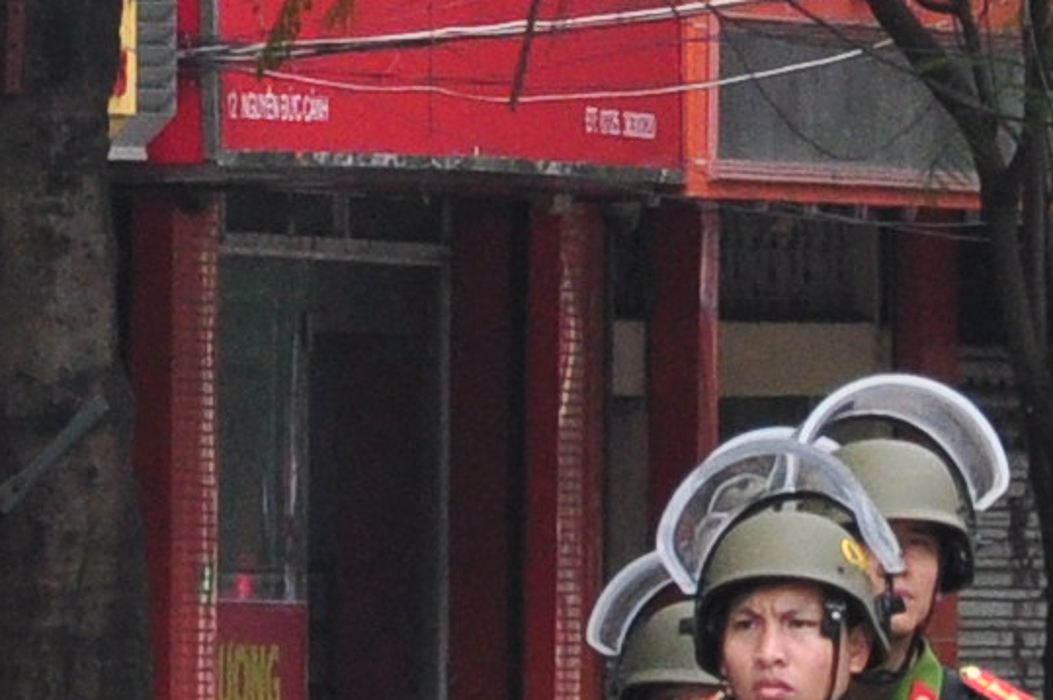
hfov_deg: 1.6
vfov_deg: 1.1
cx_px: 400
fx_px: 36605
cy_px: 2
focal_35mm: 1253
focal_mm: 105
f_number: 6.3
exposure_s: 1/500
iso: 500
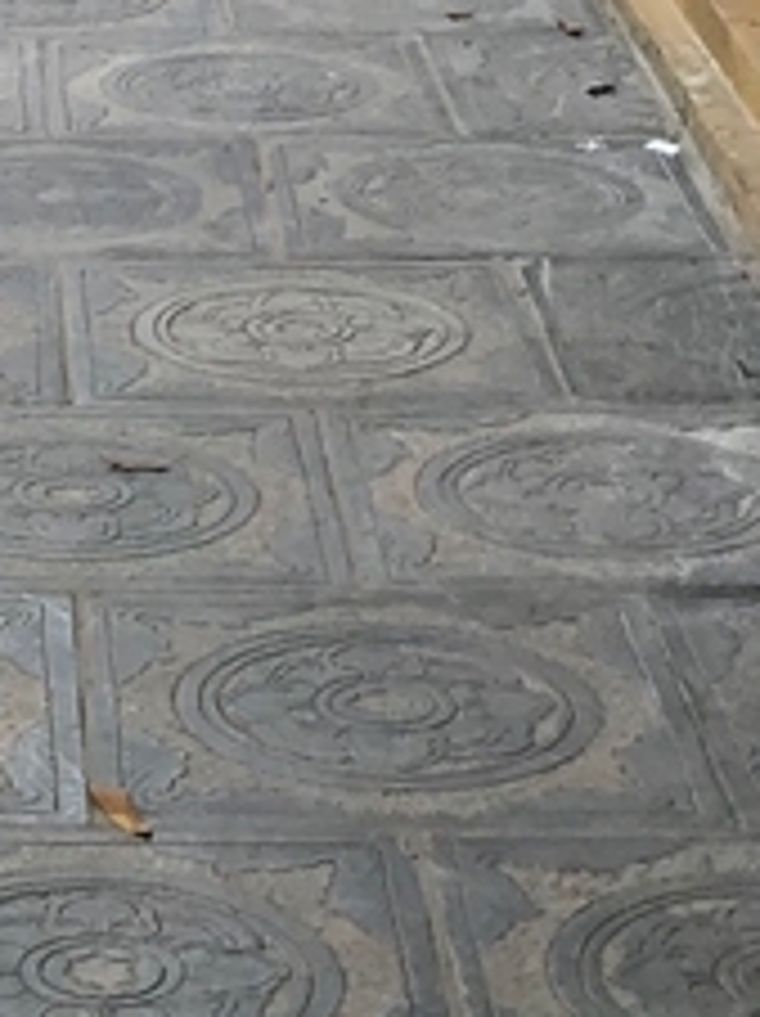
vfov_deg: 12.5
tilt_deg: -5.7
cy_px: -585
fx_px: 4370
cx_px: -342
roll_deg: -0.9
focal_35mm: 149
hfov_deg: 9.7
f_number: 1.8
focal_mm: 3.99
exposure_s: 1/295
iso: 20
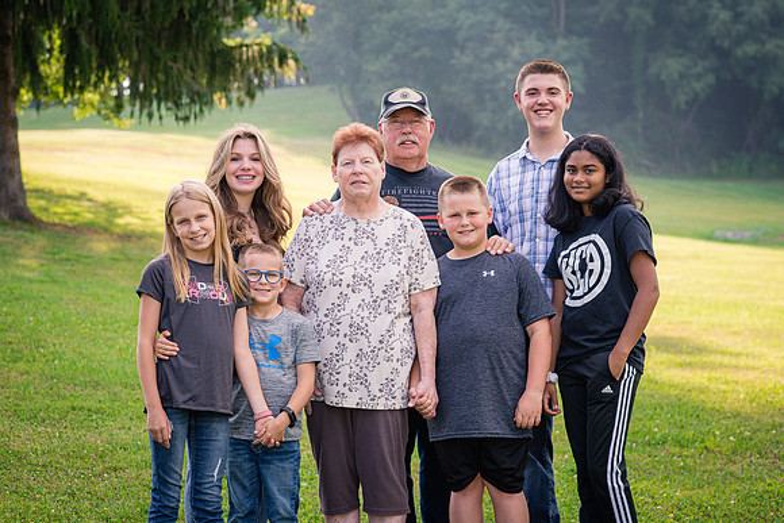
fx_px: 1932
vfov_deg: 15.4
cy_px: 250
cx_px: 409
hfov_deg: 22.9
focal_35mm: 89
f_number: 4.5
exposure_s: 1/400
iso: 400
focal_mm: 85
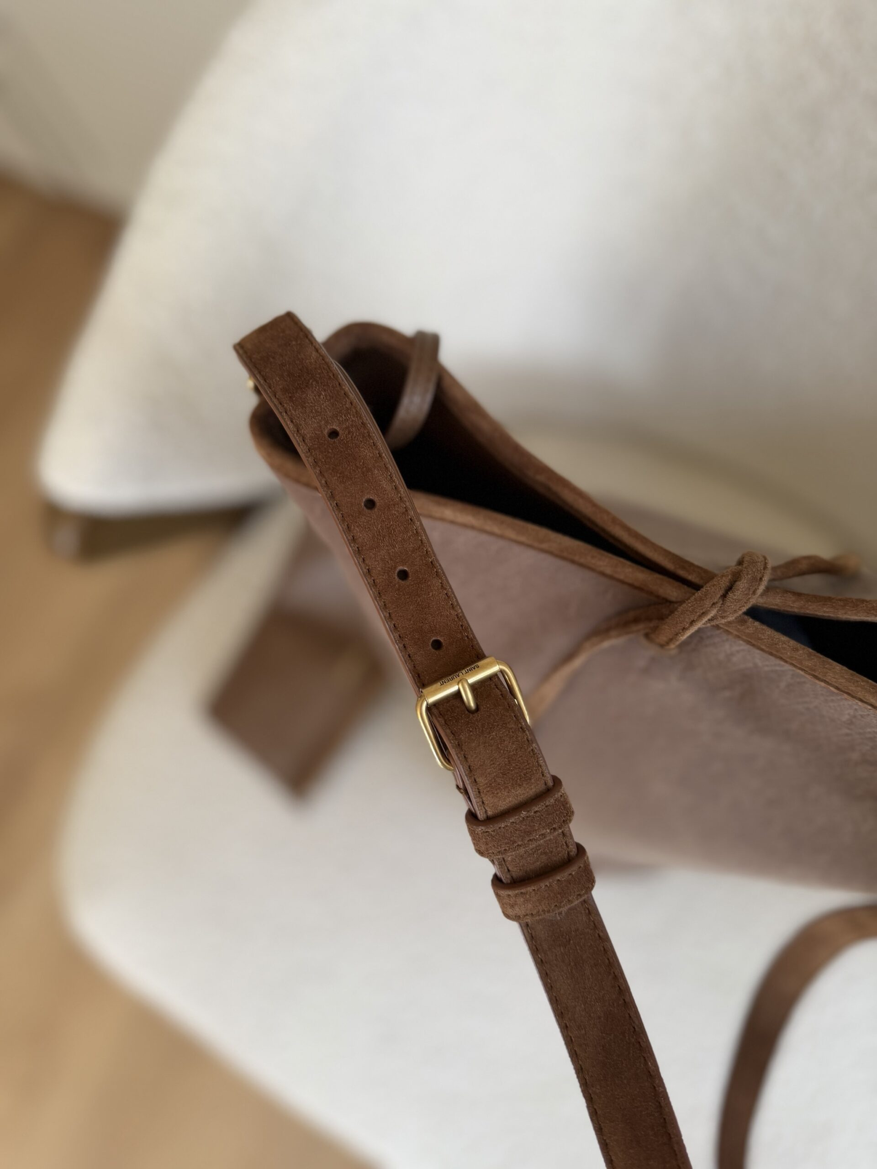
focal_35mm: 24
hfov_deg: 56.8
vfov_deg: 71.6
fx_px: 811
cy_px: 584
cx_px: 438
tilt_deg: -73.7
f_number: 1.78
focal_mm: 6.76
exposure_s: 1/121
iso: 50
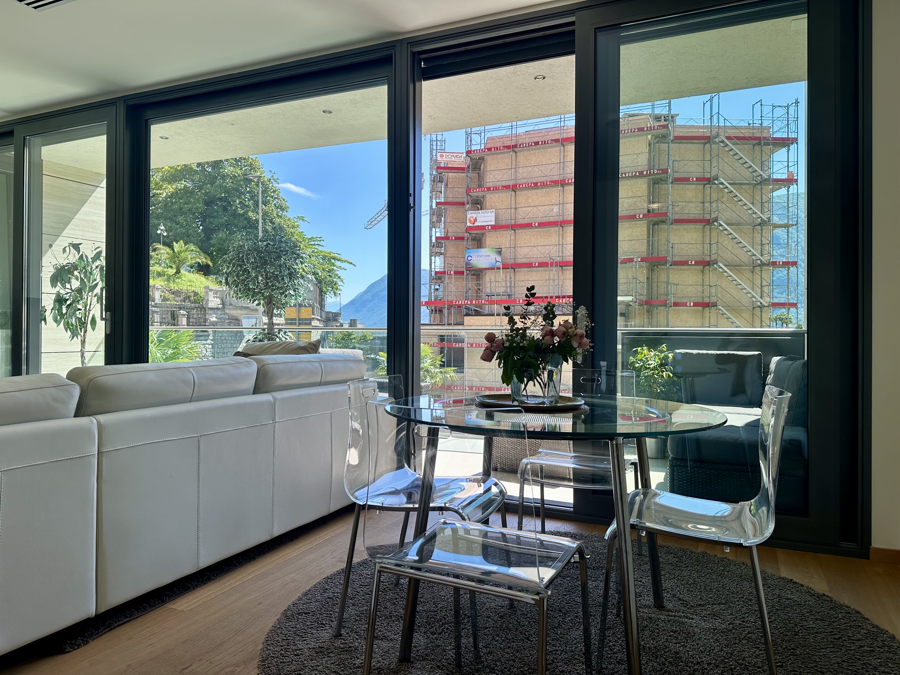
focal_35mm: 24
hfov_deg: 71.6
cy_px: 338
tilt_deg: +0.4
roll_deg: -0.2
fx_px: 624
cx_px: 450
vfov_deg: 56.8
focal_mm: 6.86
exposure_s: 1/894
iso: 80
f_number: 1.78
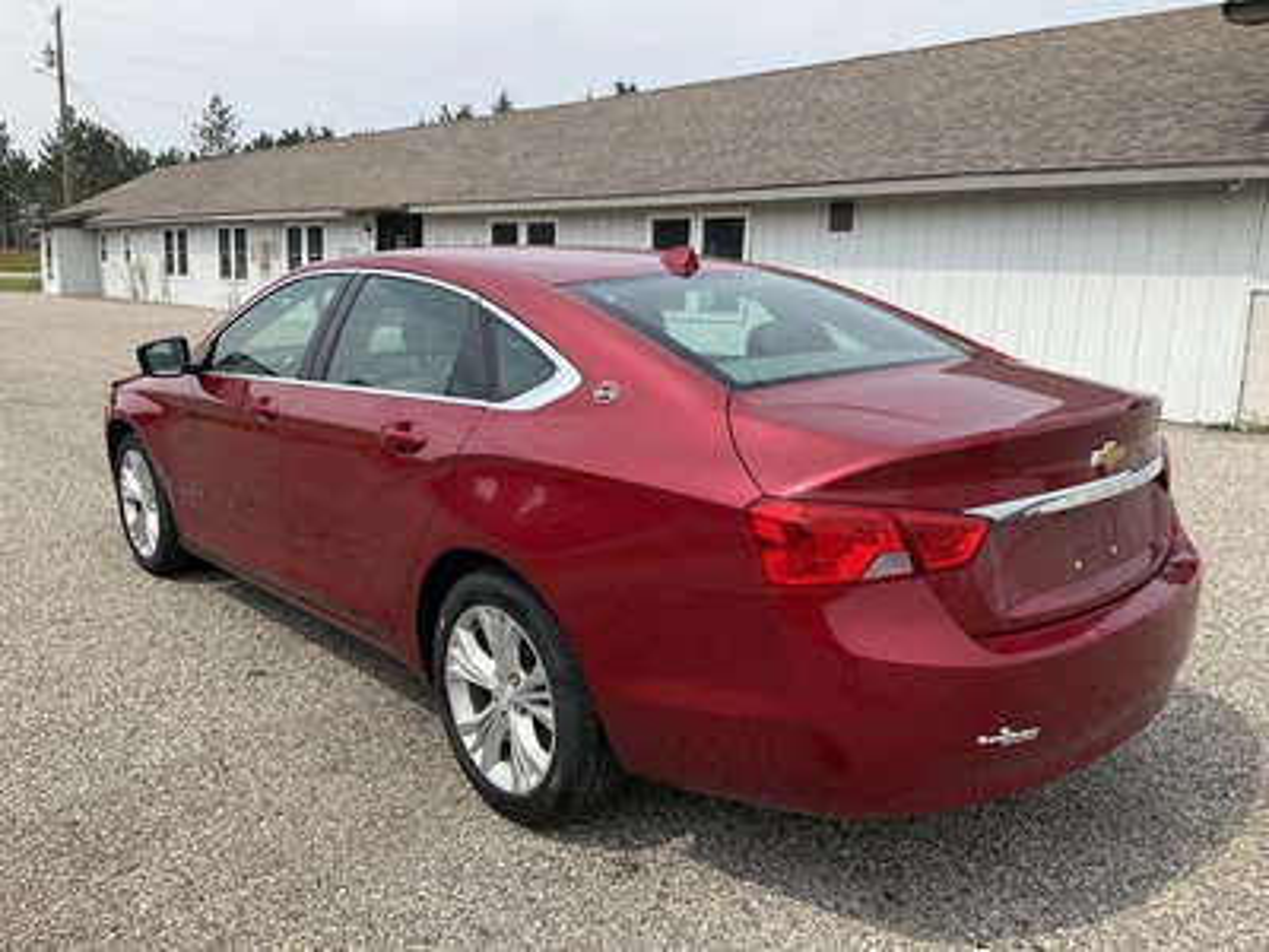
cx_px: 634
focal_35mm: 29
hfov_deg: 61.7
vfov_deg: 48.2
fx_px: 1063
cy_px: 476
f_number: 1.8
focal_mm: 3
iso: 25
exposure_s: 1/1626
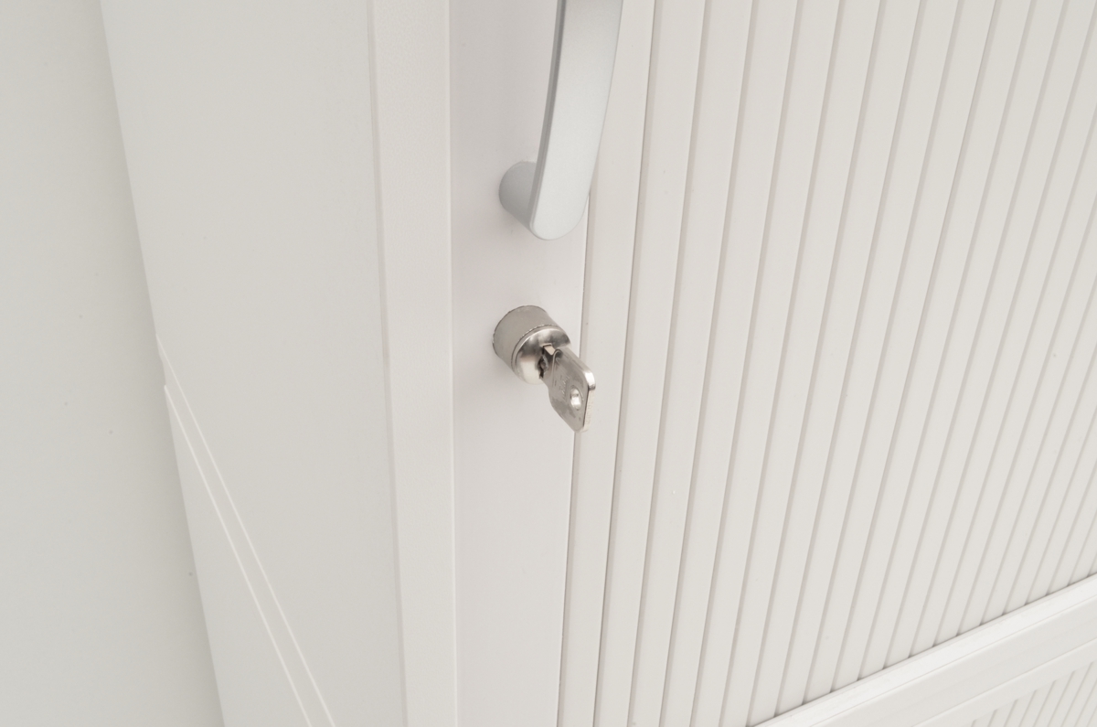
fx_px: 1186
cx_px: 548
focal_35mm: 39
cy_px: 364
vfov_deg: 34.1
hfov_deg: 49.6
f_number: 25
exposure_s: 1/3
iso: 640
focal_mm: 26
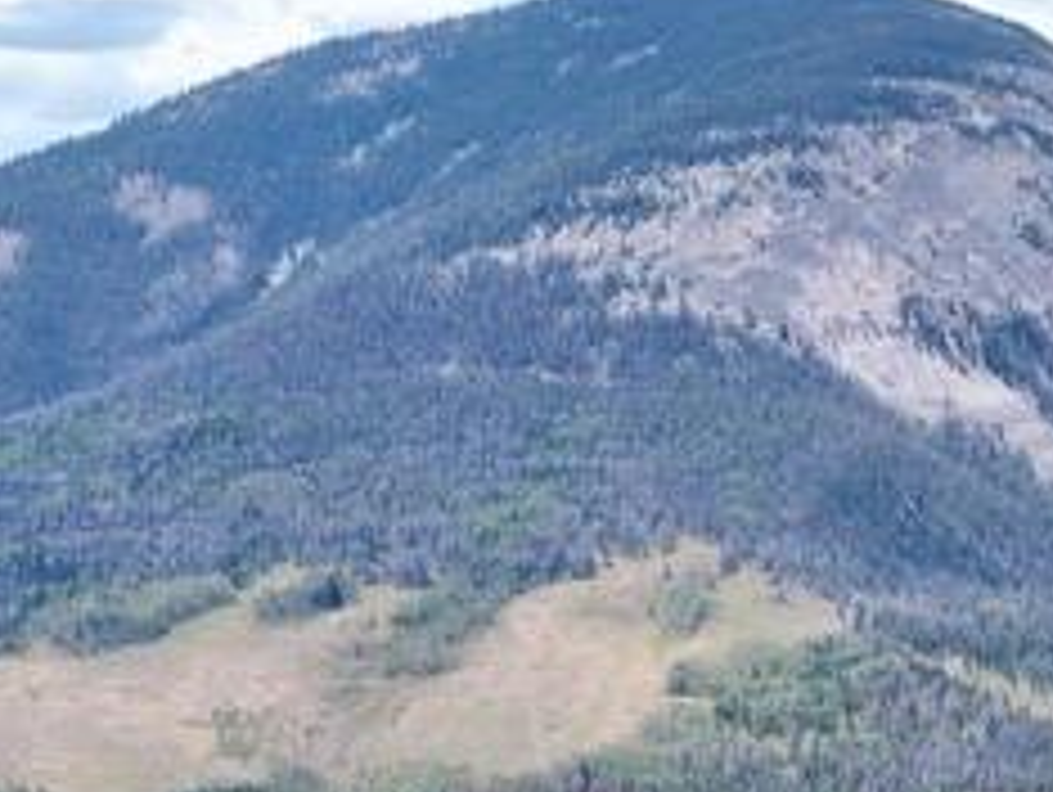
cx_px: 716
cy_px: 1534
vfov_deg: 12.6
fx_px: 3197
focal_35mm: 105
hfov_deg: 18.6
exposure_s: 1/2500
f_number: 1.7
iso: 200
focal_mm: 6.72
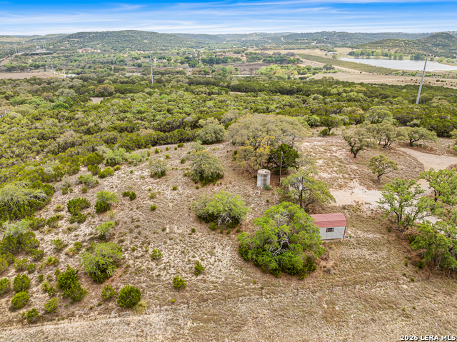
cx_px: 228
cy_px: 171
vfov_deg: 56.8
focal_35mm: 24
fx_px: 317
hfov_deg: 71.6
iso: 210
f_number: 2.8
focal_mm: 12.29
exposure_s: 1/5000
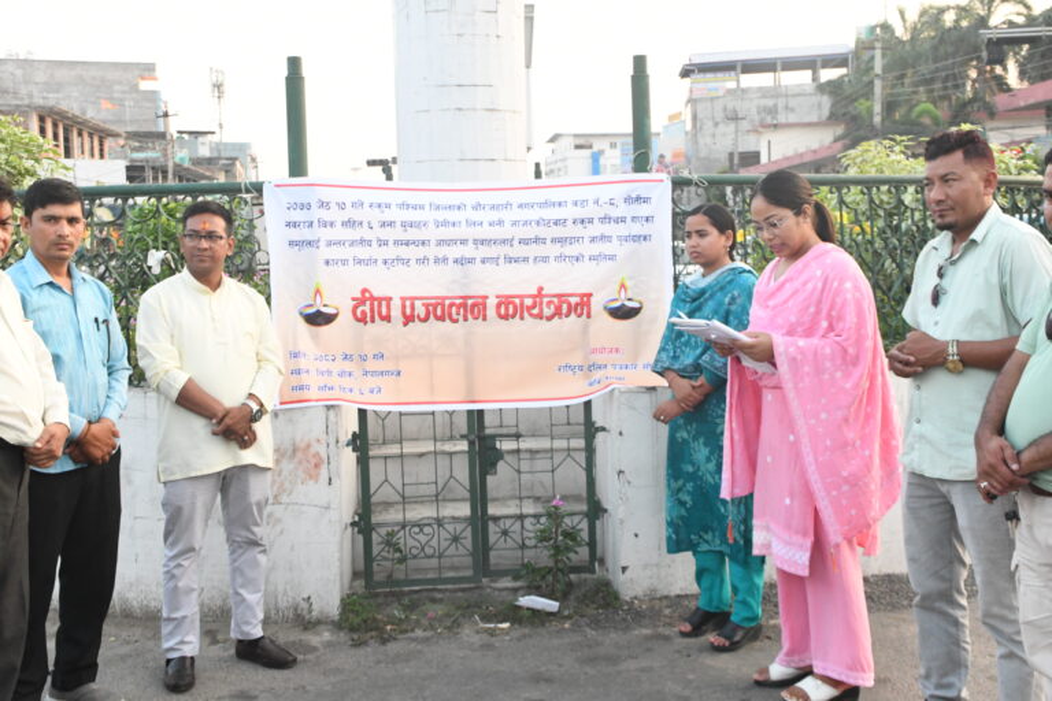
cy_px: 350
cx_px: 526
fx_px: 1315
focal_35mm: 45
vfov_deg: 29.9
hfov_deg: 43.6
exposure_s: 1/160
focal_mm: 30
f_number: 4
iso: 3200
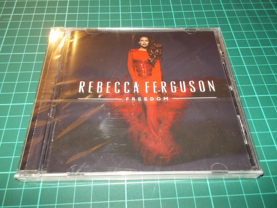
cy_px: 104
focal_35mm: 29
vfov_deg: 48.2
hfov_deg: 61.7
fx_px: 232
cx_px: 138
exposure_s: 1/30
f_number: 3.3
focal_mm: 4.1
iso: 200
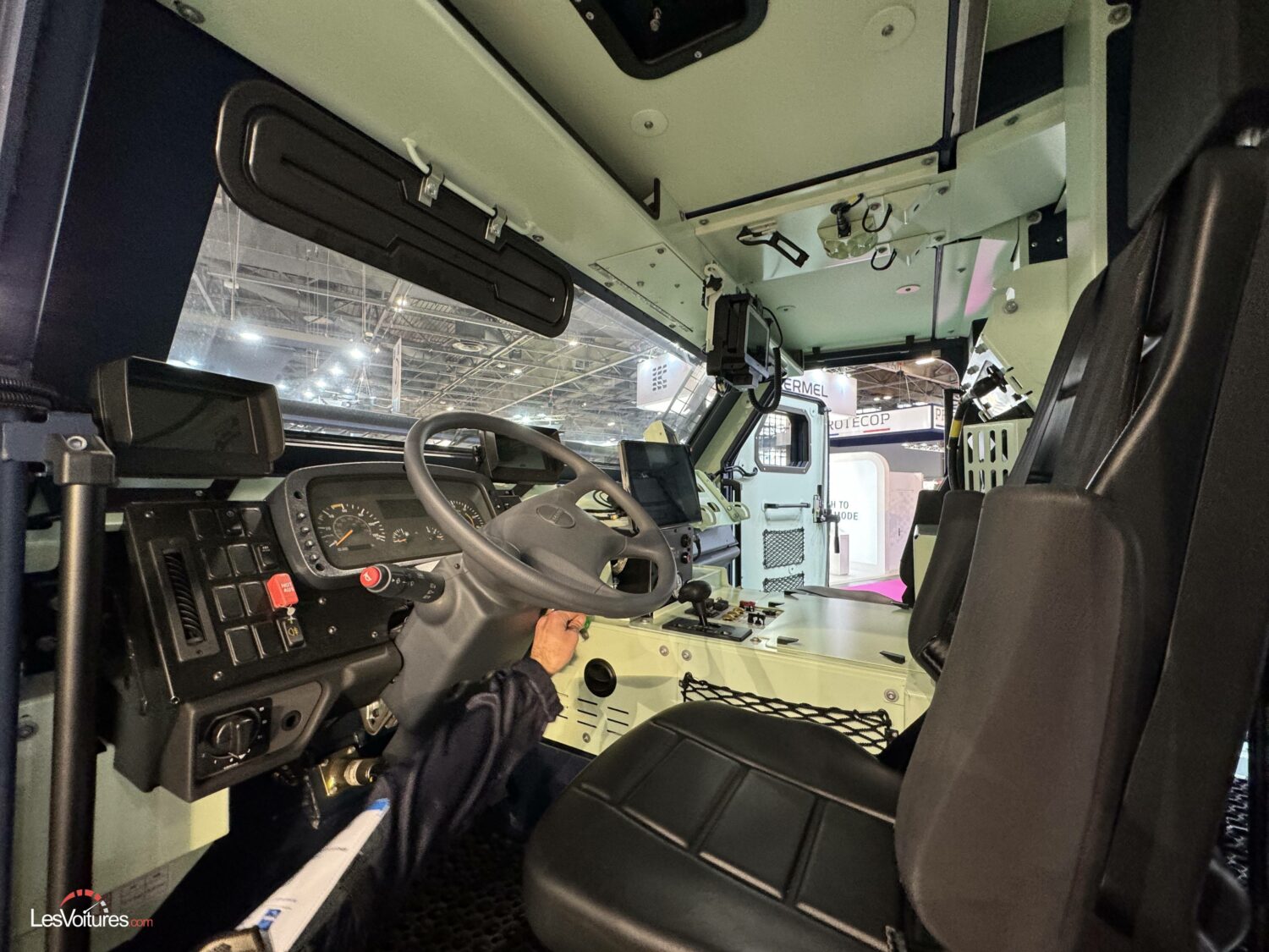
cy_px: 476
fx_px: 513
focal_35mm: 14
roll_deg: -0.5
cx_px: 634
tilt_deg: +2.5
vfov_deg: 85.7
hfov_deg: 102.1
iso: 200
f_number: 2.2
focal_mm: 2.22
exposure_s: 1/50
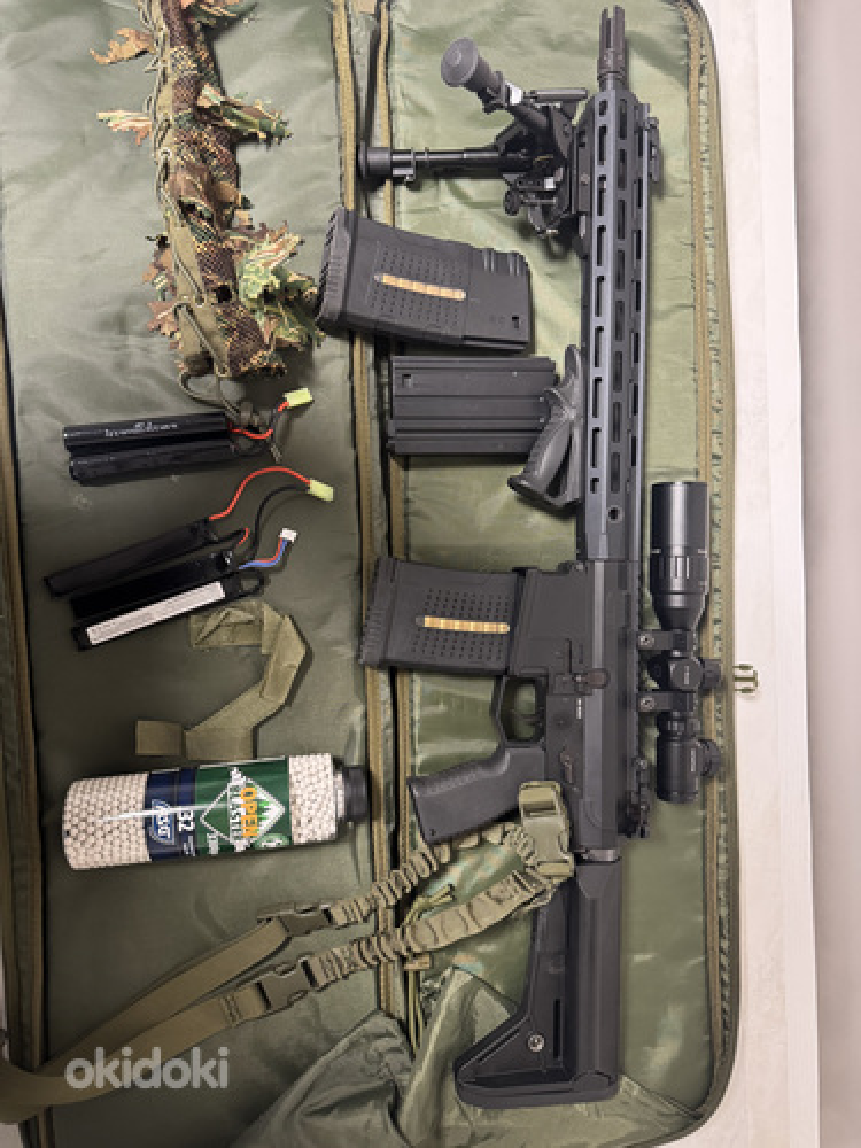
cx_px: 430
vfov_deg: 71.6
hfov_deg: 56.8
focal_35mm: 24
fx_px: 796
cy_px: 574
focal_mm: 6.76
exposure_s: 1/50
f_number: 1.78
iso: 400
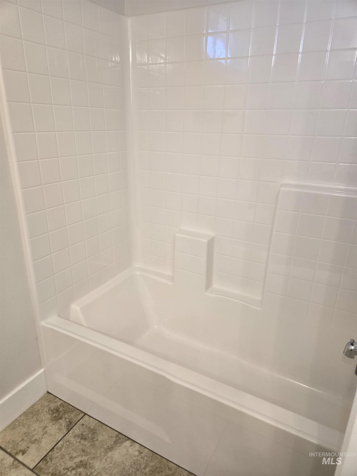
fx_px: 316
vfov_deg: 73.9
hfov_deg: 58.9
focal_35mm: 23
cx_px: 178
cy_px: 238
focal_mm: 5.4
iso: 125
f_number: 1.8
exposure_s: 1/120
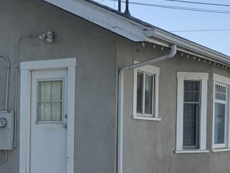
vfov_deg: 17.8
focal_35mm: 82
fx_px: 545
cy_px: 142
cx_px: -26
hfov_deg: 22.4
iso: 25
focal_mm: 4.25
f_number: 1.8
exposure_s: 1/1779
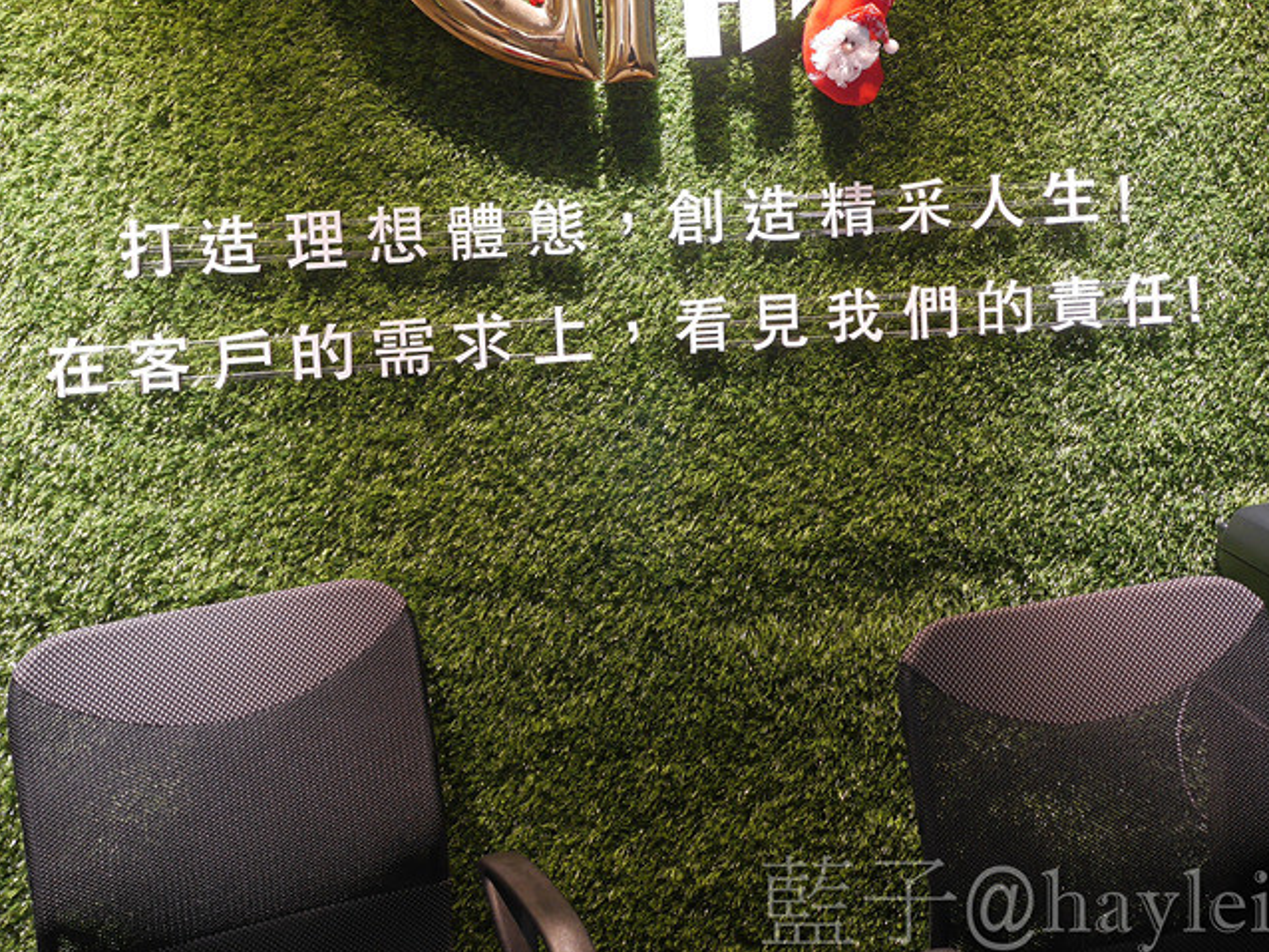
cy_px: 237
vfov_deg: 30.4
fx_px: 1724
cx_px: 680
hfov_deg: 40.4
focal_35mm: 47
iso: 400
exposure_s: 1/60
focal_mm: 15
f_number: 2.2
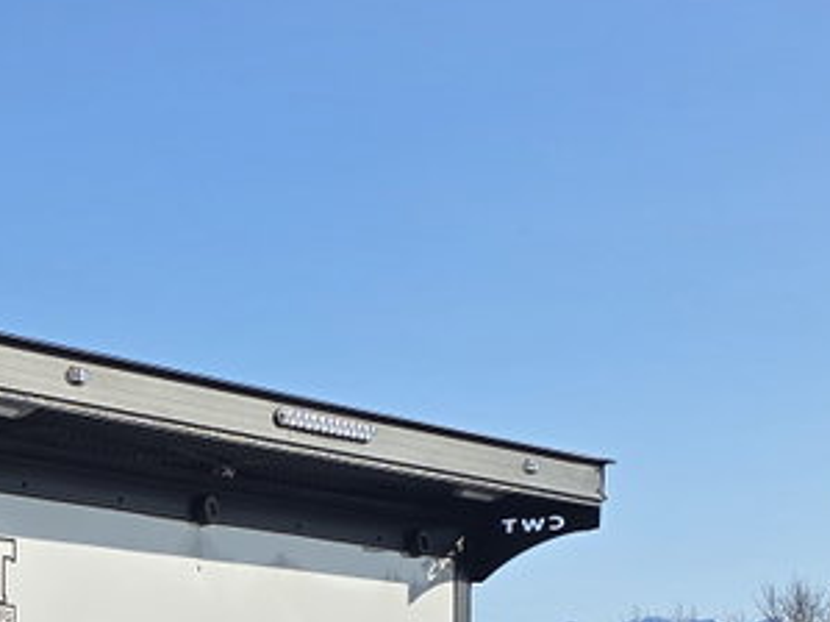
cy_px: 914
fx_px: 2948
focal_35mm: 123
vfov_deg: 11.6
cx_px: -600
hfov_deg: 14.4
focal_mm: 6.3
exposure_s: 1/927
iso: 12
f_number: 1.7
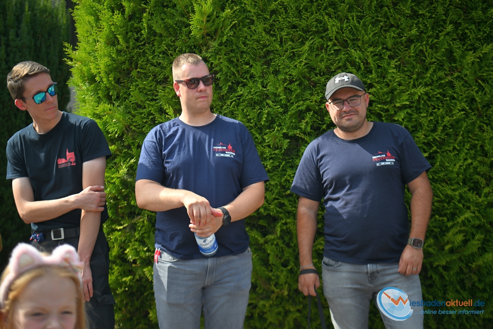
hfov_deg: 35.6
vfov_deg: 24.2
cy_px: 164
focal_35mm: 56
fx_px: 767
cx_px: 246
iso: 64
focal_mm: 56
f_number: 2.8
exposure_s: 1/800
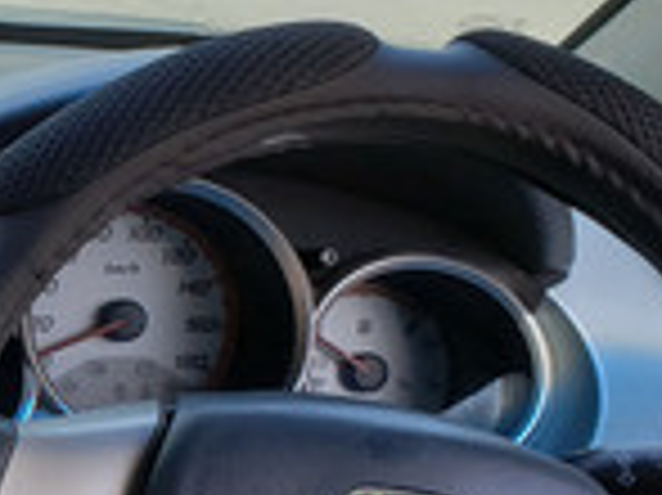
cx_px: -473
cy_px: 450
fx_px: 2159
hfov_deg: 15.4
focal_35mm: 113
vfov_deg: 13.0
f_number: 2.4
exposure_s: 1/218
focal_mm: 4.3
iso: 50
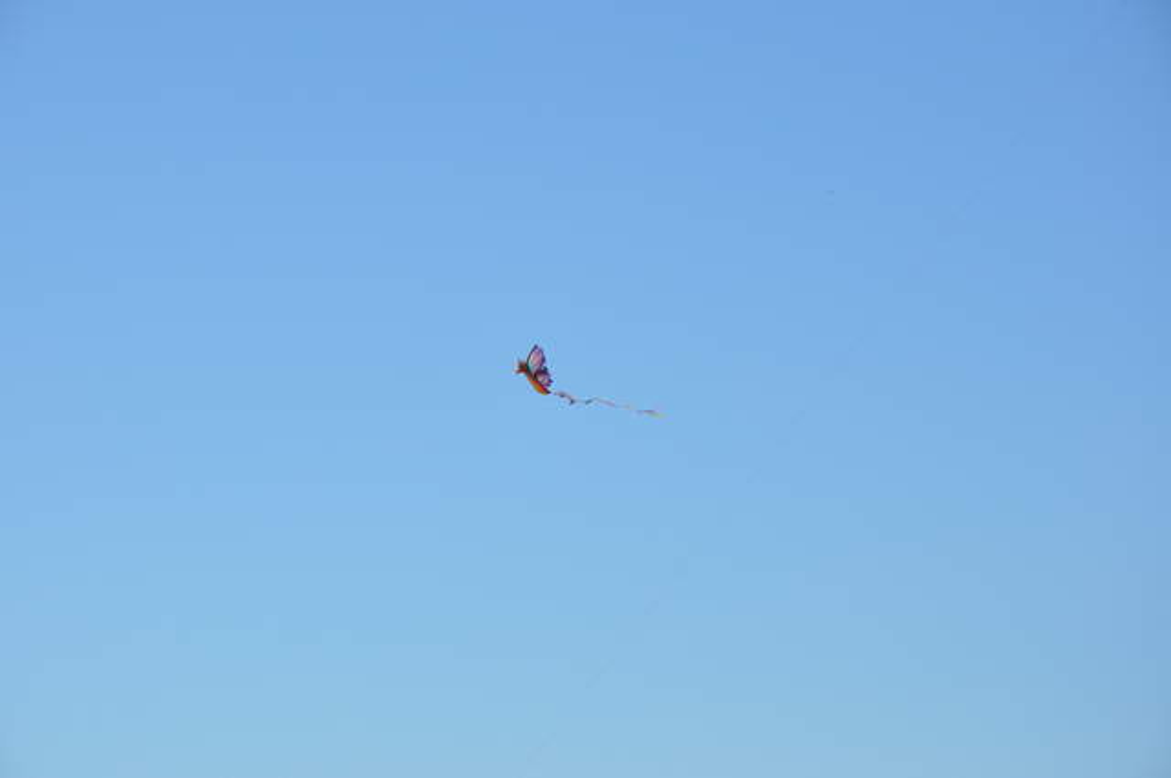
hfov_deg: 13.1
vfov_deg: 8.7
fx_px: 5117
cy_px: 389
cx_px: 586
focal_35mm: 158
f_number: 11
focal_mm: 105
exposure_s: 1/500
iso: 200
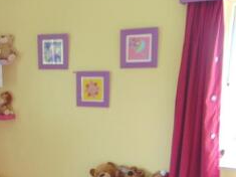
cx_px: 33
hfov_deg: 30.1
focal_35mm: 62
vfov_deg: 22.5
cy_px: 189
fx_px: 422
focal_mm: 4.5
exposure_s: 1/40
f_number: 3
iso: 80
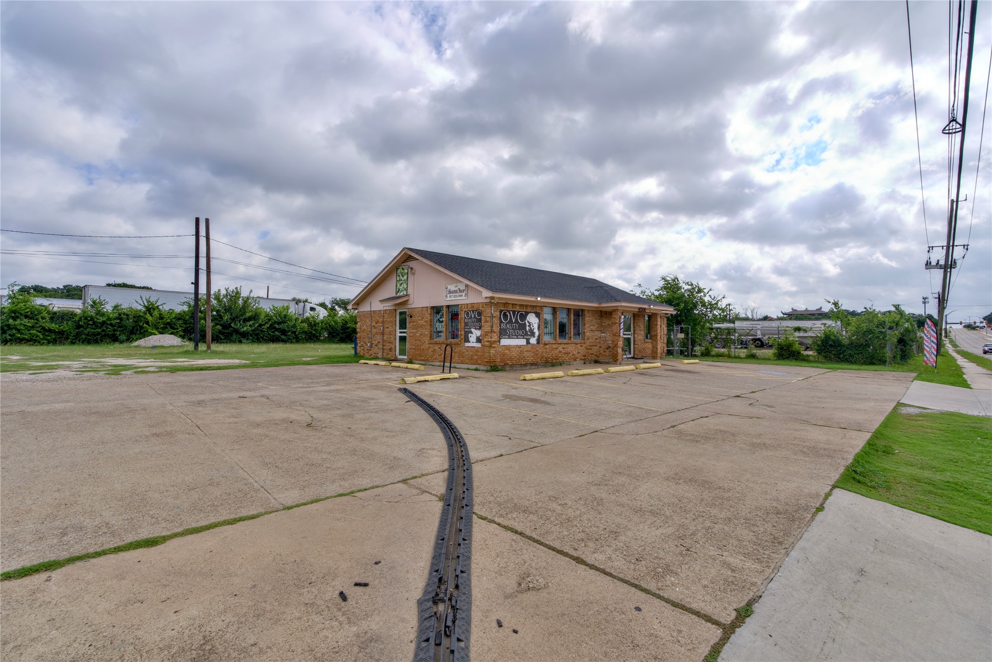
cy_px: 331
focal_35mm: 16
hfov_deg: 96.7
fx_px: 441
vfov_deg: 73.7
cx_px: 496
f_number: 8
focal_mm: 16
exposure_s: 1/250
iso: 100
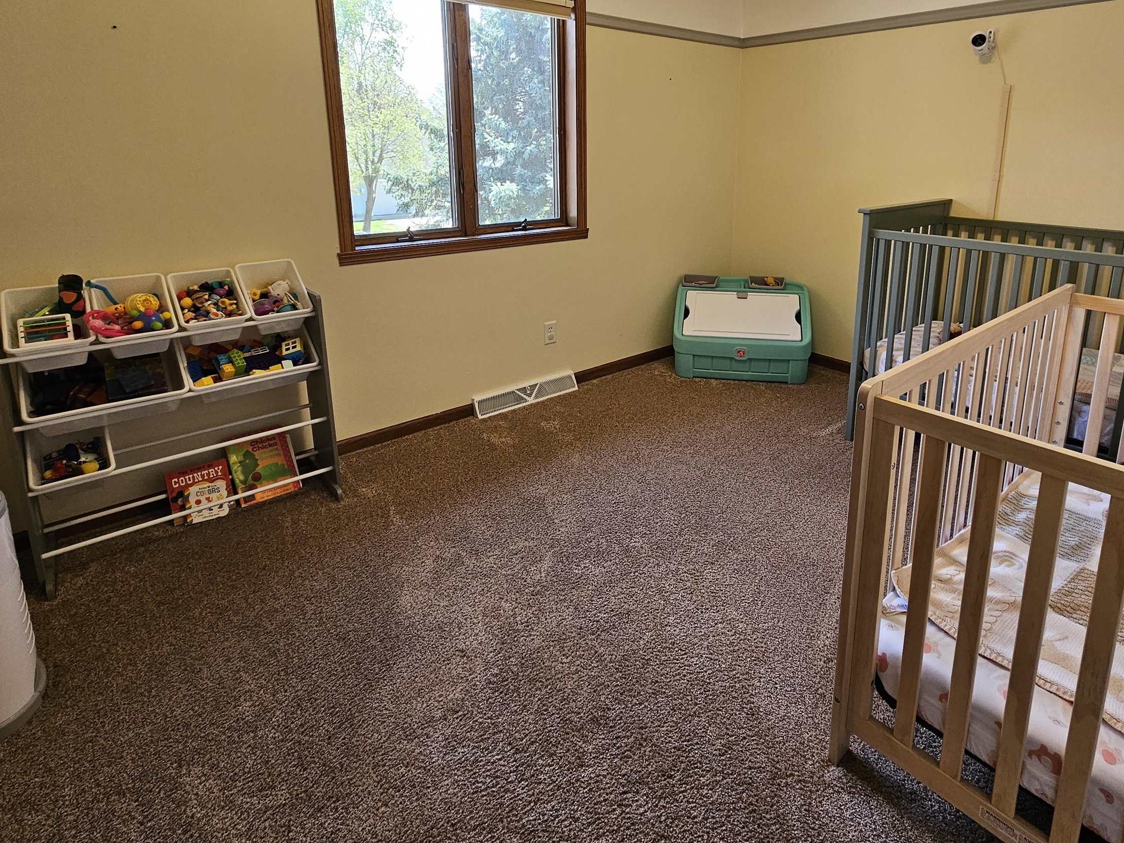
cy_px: 293
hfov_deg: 87.3
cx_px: 637
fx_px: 584
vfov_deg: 69.9
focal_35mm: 18
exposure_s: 1/60
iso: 80
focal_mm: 2.2
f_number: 2.2
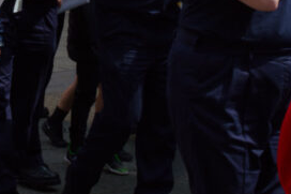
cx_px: -76
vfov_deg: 8.8
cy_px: -45
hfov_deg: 12.9
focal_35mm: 154
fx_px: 1248
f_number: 10
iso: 200
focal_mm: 35
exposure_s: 1/250
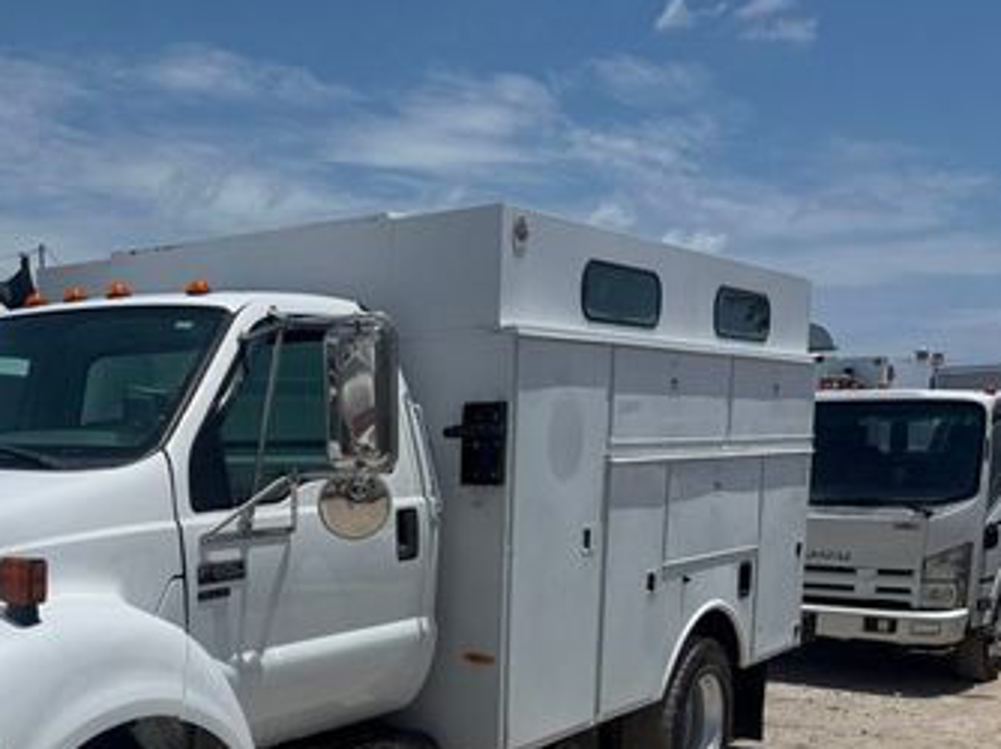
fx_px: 1329
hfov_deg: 38.6
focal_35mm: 46
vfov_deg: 30.4
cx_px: 111
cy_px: 641
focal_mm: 6.76
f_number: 1.78
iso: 80
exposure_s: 1/14286
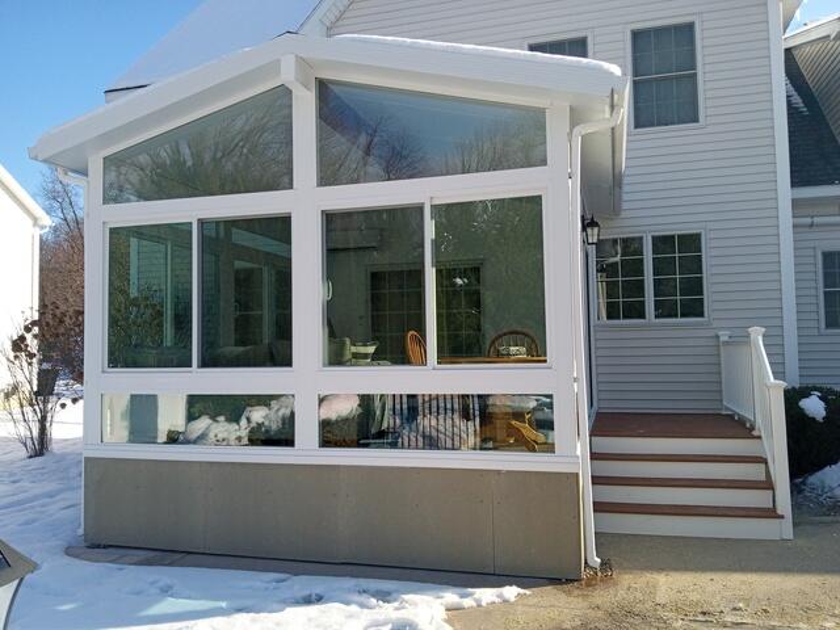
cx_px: 420
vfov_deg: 49.7
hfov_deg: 63.4
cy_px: 315
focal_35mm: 28
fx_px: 679
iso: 100
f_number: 2.2
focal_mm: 3.71
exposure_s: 1/769
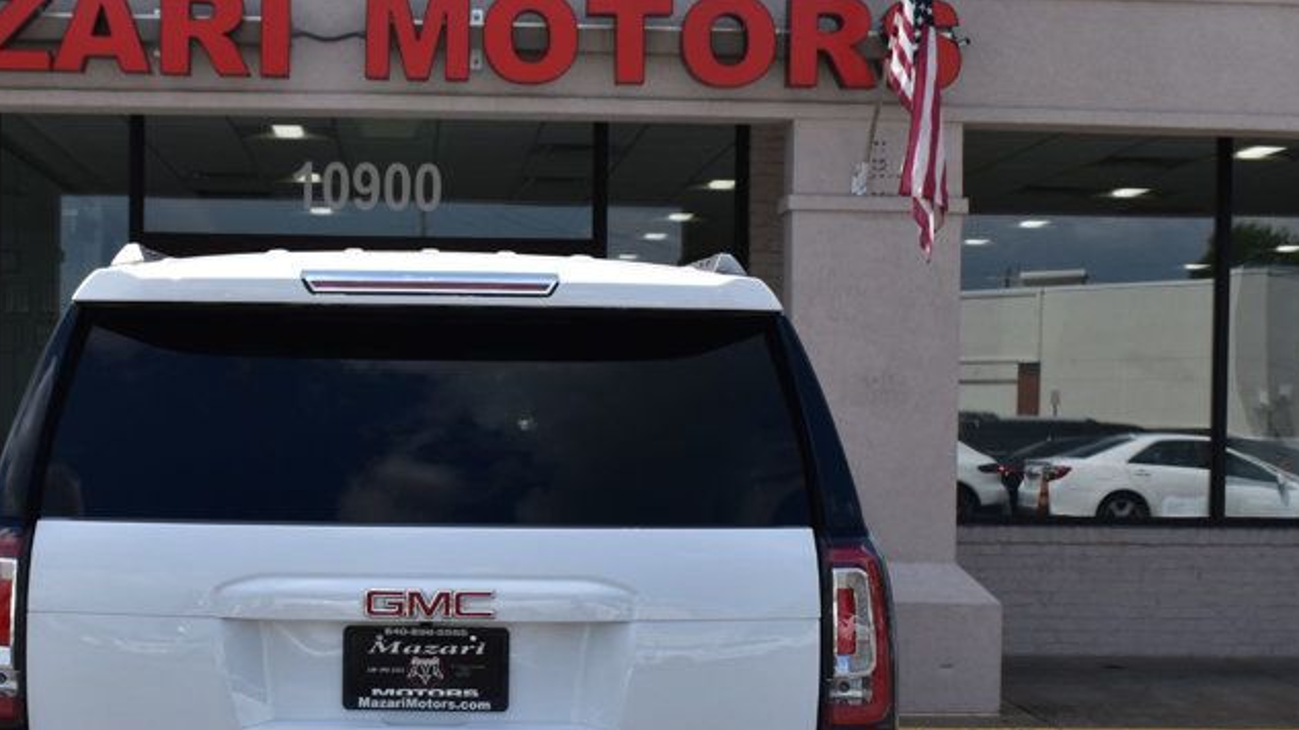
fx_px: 2101
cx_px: 505
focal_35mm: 61
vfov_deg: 19.6
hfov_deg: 34.2
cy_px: 500
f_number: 11
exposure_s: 1/500
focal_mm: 24
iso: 320
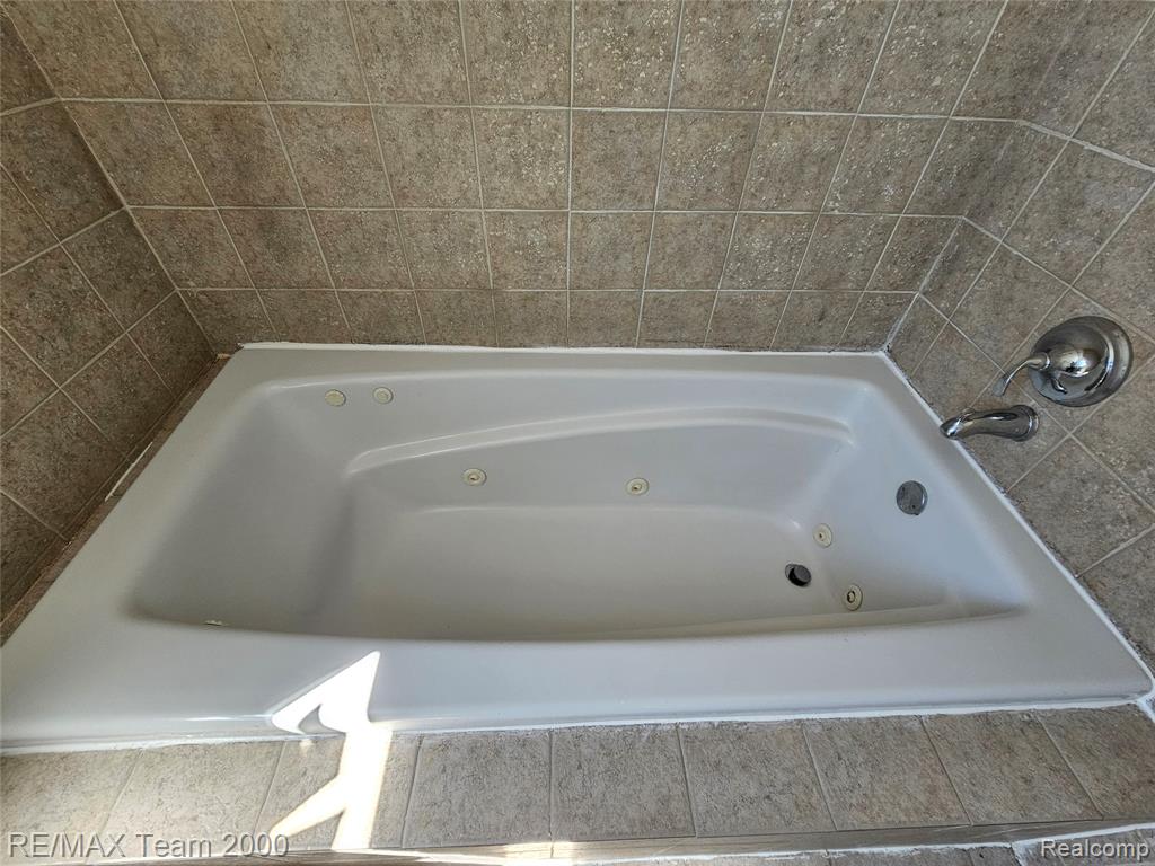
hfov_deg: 106.2
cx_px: 578
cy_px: 433
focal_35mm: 13
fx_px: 434
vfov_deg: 89.9
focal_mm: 2.2
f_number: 2.2
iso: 100
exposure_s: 1/120
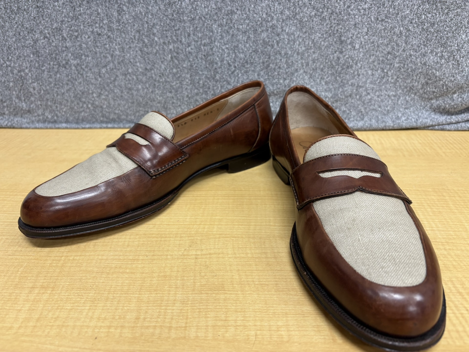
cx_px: 234
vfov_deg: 53.1
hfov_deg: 67.3
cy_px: 176
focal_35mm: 26
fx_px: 352
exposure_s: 1/91
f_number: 1.6
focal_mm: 5.96
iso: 125
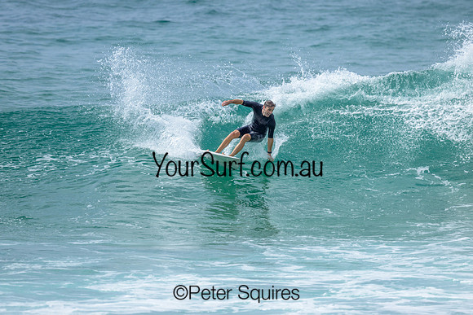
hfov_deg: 2.6
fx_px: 10513
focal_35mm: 800
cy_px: 158
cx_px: 236
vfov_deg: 1.7
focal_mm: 800
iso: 200
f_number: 6.3
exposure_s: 1/2000
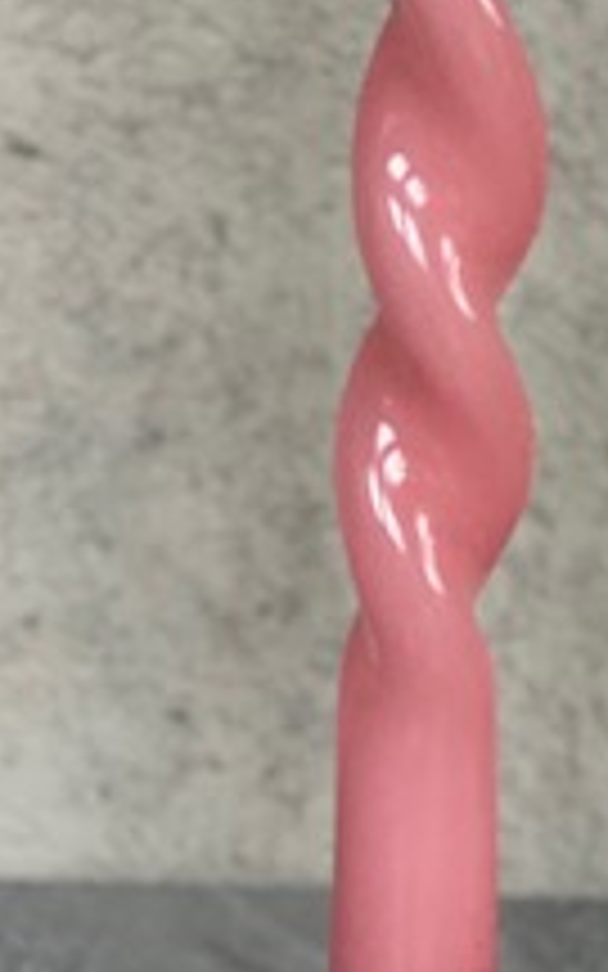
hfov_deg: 8.0
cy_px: 4
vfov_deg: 12.7
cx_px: 455
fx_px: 4321
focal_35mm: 163
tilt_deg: -11.2
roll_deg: -2.8
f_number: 2
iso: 250
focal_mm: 6
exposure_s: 1/122
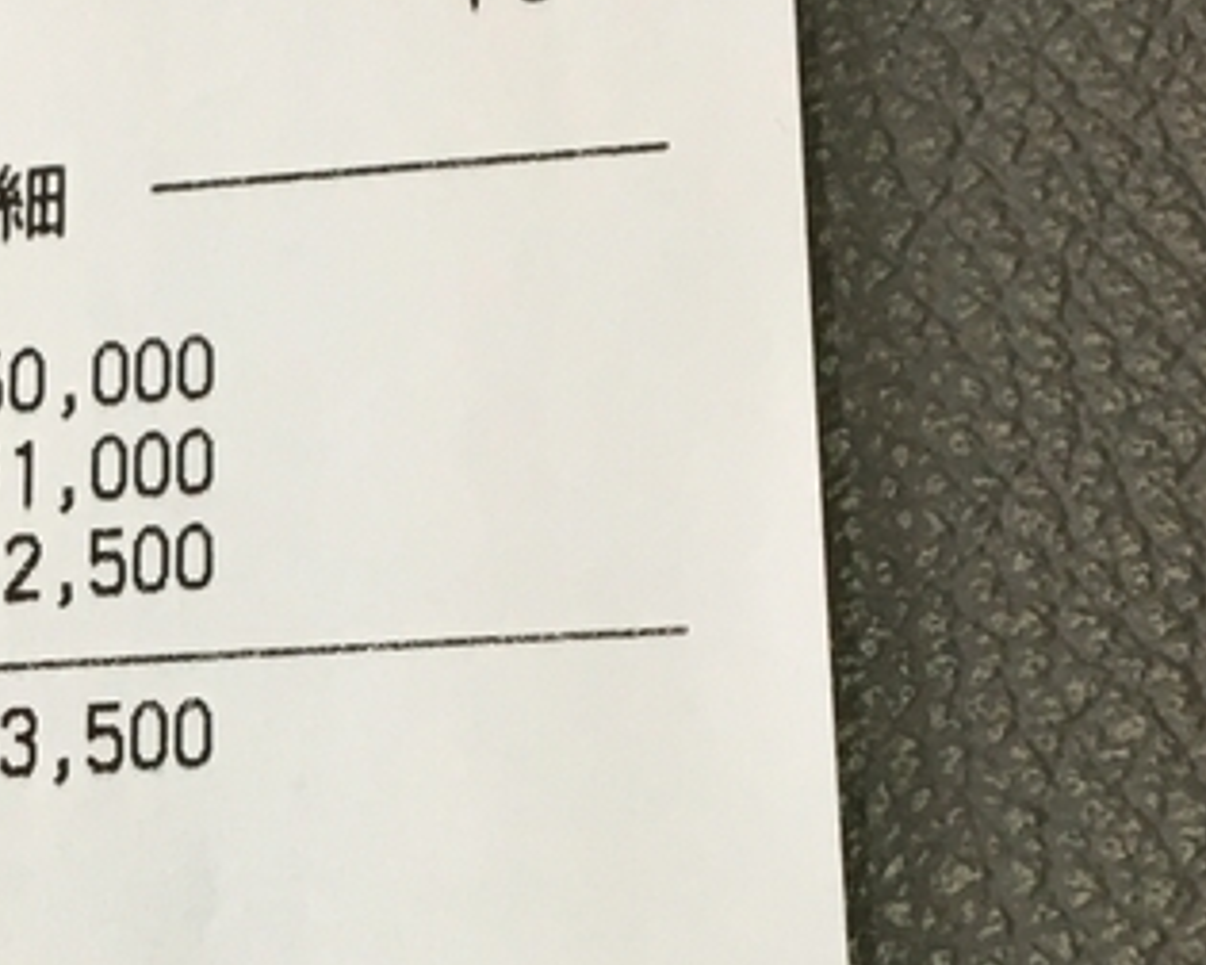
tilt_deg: -66.5
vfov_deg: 14.1
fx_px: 3855
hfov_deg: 17.1
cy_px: 881
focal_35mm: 108
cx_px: -191
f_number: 2.2
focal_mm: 4.15
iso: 25
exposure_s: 1/40
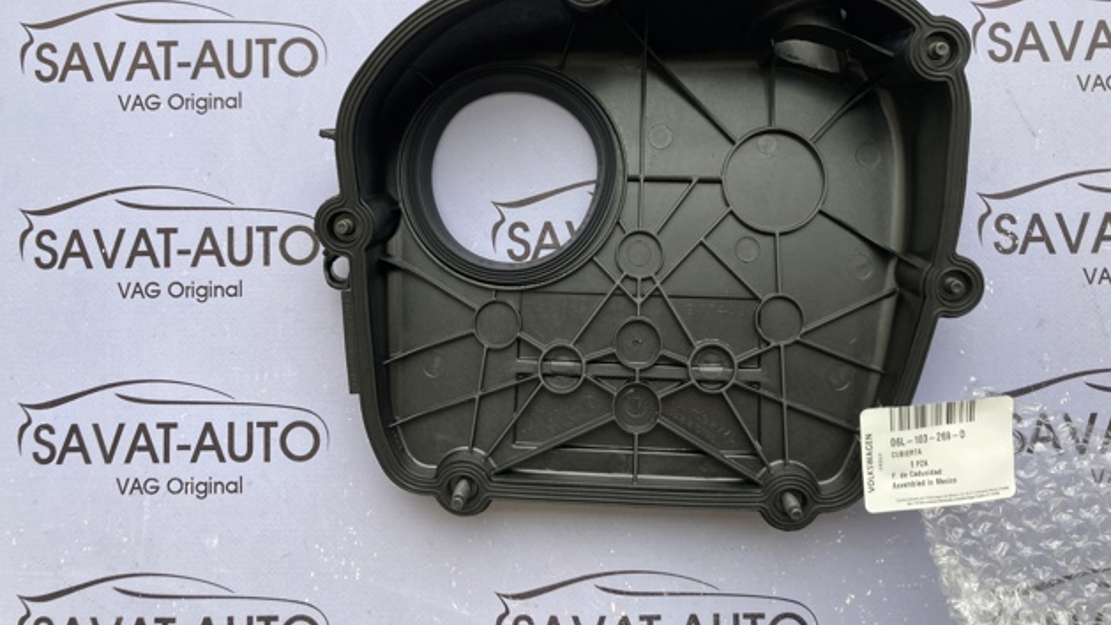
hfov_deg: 62.6
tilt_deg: -86.9
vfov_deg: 37.6
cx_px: 563
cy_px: 245
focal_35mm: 31
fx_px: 913
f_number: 1.8
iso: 50
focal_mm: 3.99
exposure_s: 1/121
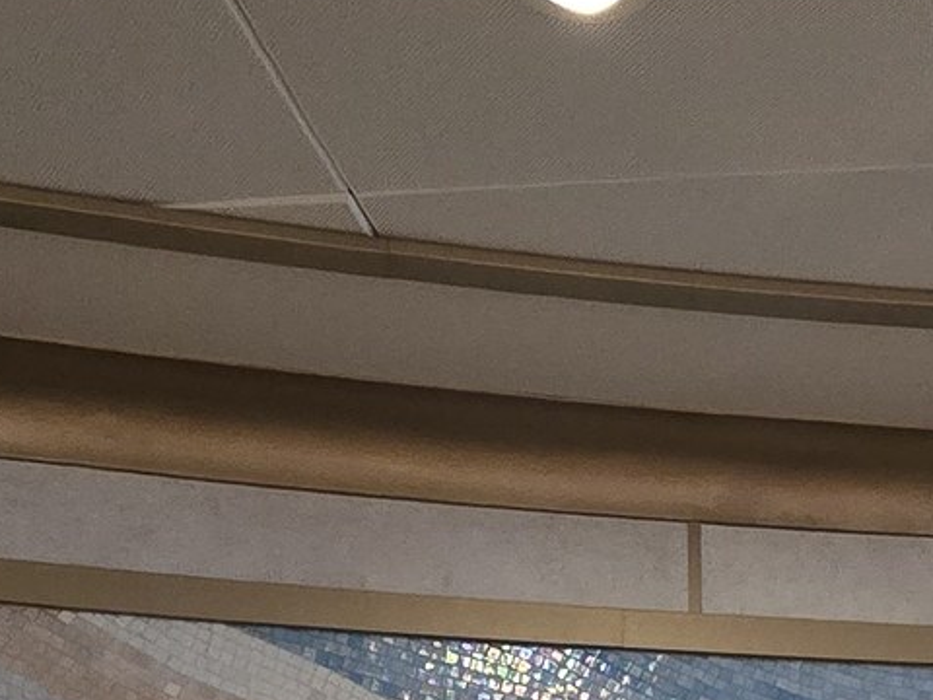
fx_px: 1752
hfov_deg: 28.1
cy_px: 1254
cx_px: 919
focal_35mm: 65
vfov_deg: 18.0
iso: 800
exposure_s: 1/53
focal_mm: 2.2
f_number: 2.2
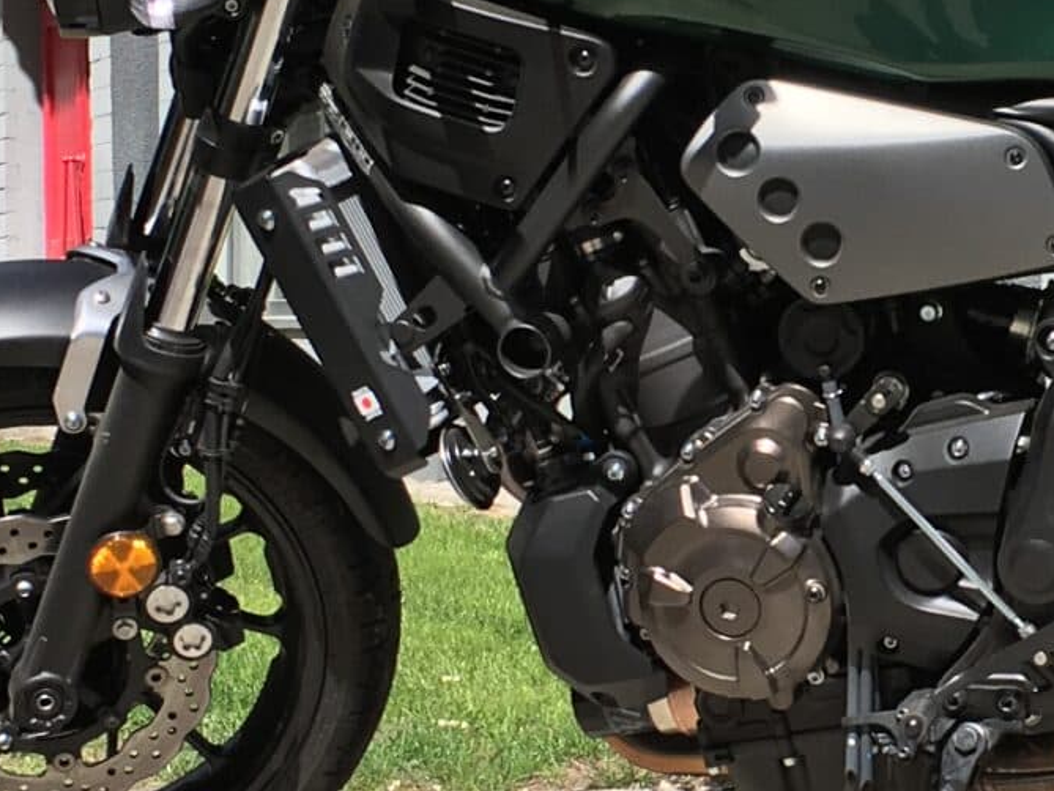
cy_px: 389
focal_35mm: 111
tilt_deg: -1.1
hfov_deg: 17.5
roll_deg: -0.3
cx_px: 892
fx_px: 3380
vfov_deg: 13.3
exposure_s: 1/1399
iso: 25
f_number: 2.2
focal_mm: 4.15
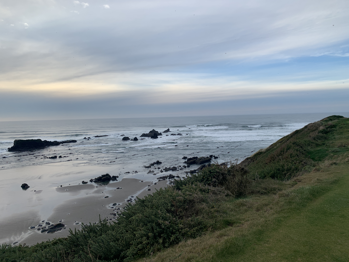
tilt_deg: -5.9
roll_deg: -0.2
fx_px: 262
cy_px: 131
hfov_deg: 67.3
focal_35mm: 26
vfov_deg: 53.1
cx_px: 174
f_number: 1.8
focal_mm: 4.25
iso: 25
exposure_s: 1/954
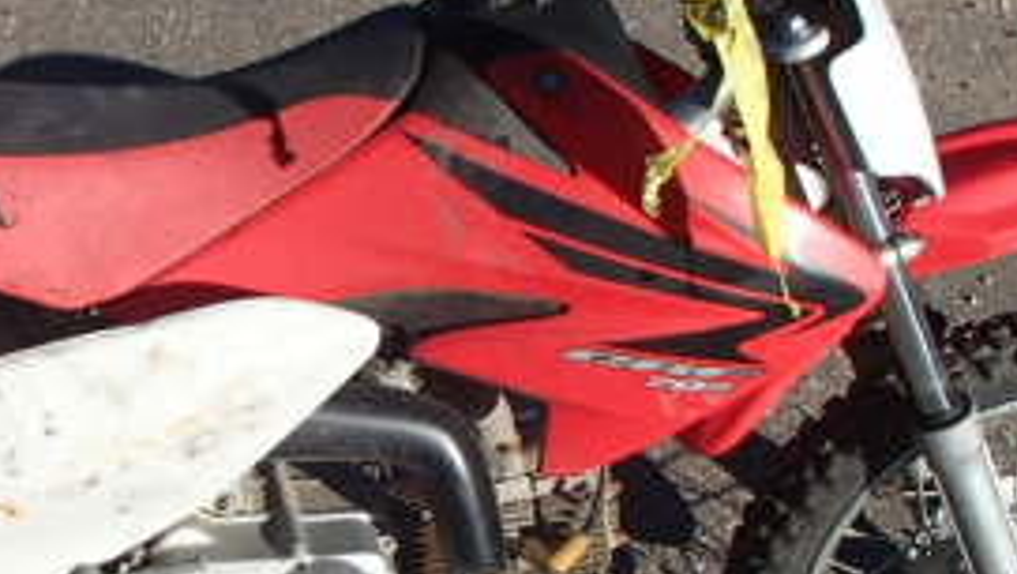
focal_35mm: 72
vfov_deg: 16.8
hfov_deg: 28.8
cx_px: 225
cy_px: 375
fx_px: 1943
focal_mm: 5
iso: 100
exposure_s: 1/125
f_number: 11
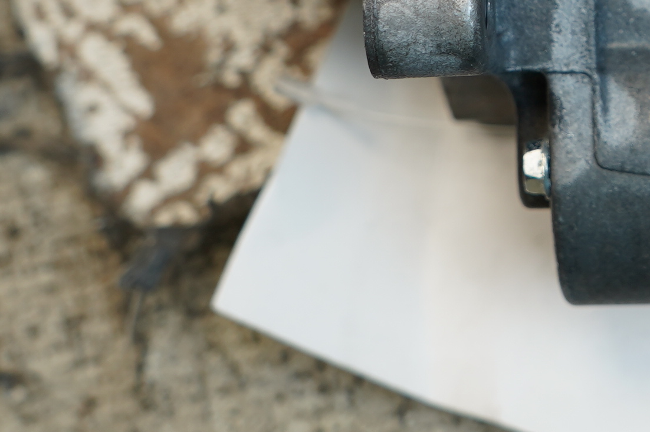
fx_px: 2363
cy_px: -97
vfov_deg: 10.3
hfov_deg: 15.2
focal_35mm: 131
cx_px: 721
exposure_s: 1/60
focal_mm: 32
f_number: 4
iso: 160
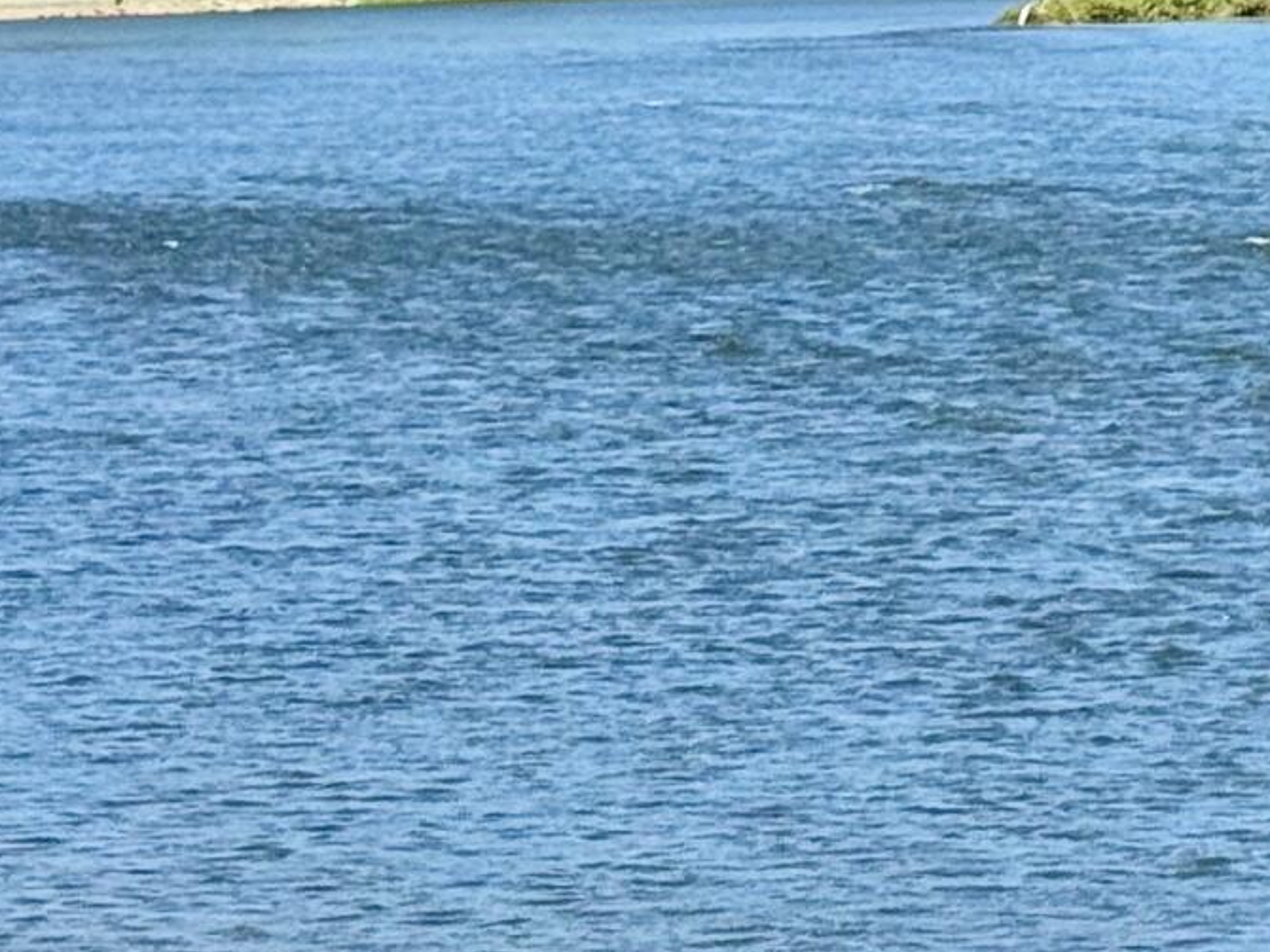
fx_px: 7885
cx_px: 1253
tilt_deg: +0.3
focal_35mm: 215
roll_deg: +0.5
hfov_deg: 9.2
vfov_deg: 6.9
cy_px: -178
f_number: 1.78
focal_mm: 6.76
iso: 64
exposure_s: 1/4310
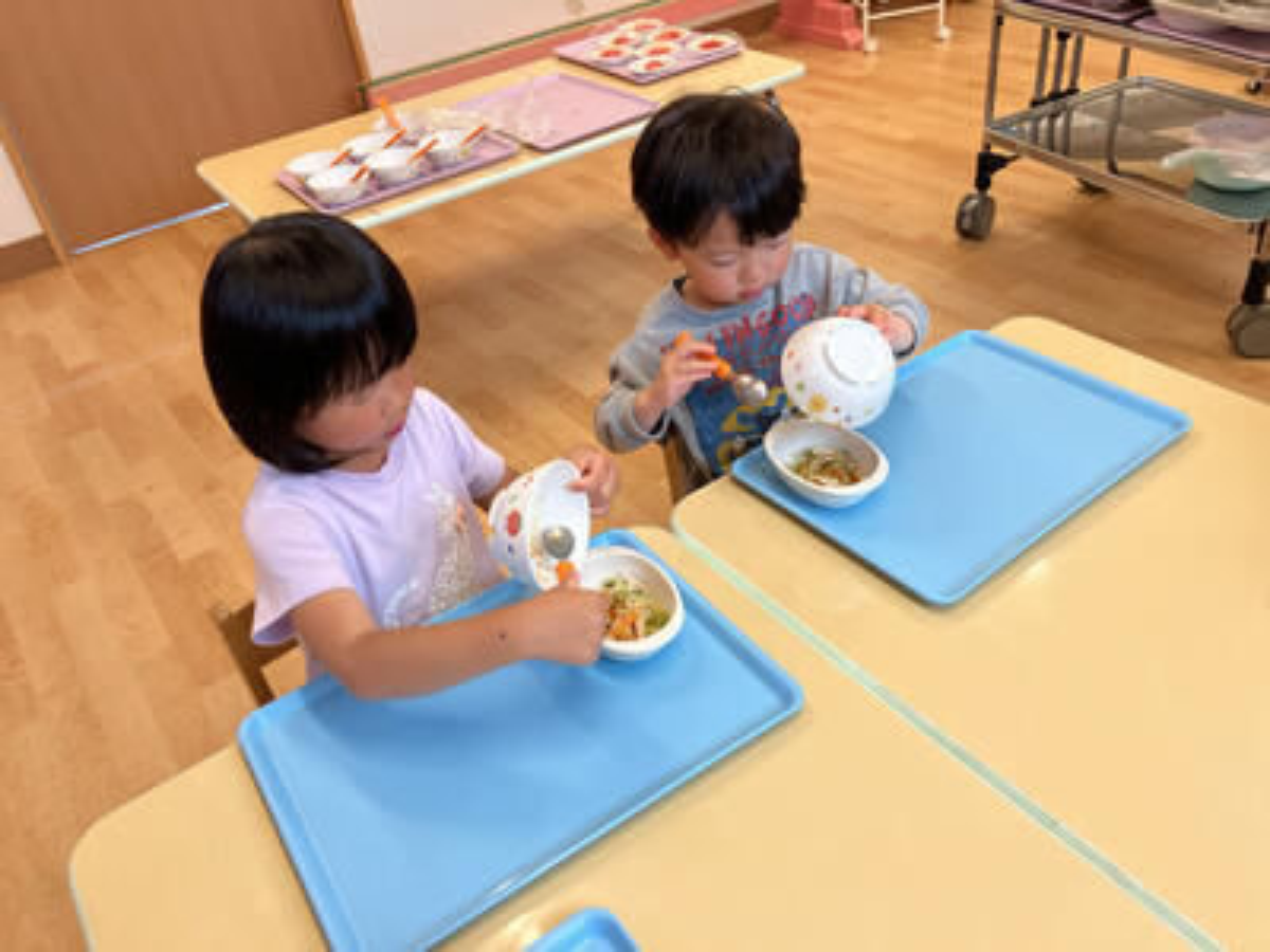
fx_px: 1027
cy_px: 476
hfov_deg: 63.4
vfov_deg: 49.7
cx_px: 635
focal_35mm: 28
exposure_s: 1/100
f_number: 1.8
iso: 50
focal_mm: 3.99
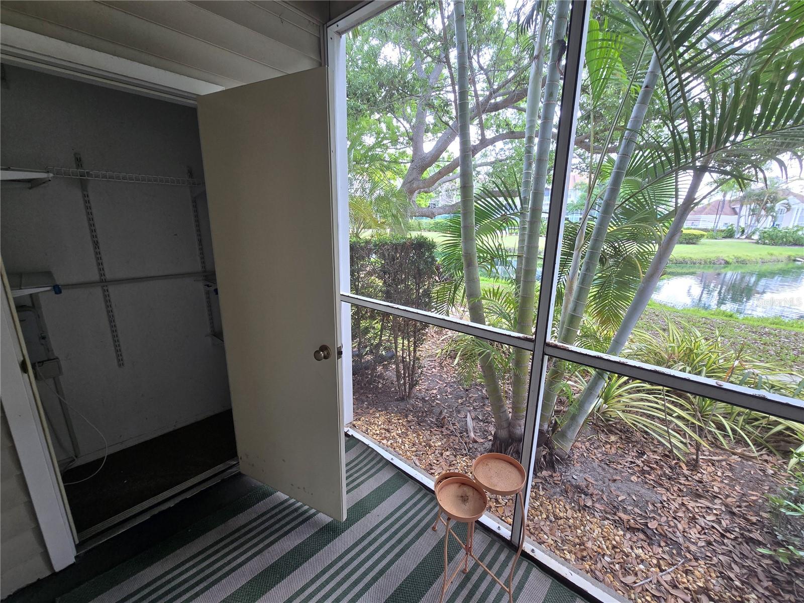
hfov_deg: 106.2
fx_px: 302
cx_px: 402
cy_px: 302
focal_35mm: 13
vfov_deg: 89.9
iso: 64
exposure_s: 1/60
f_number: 2.2
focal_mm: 2.2
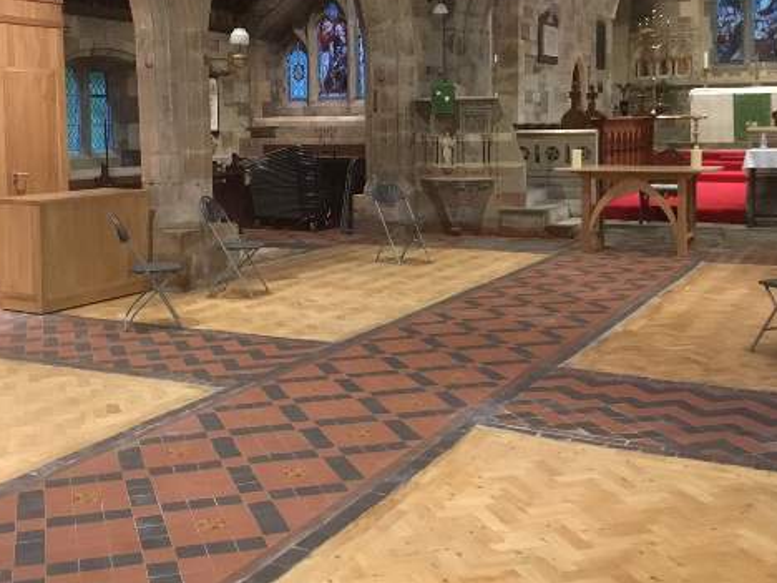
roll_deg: +0.7
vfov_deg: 31.9
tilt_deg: -3.1
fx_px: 1010
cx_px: 299
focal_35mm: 45
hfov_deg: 41.8
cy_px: 184
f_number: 2.4
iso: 250
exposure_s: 1/17
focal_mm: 3.3
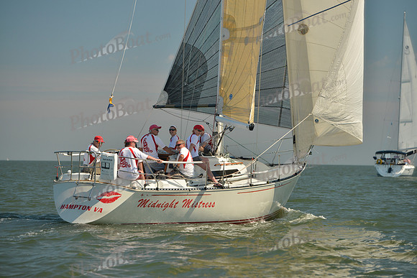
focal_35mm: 160
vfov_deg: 8.6
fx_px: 1854
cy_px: 139
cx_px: 208
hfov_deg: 12.8
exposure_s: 1/800
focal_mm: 160
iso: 200
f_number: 5.6
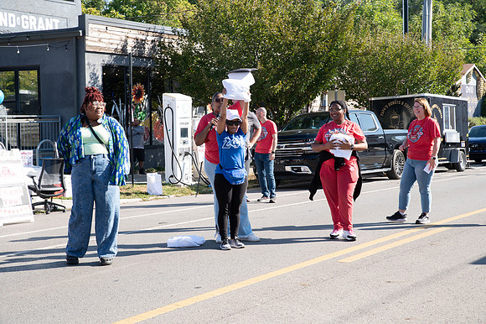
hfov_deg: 32.4
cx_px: 243
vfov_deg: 21.9
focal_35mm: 62
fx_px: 836
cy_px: 162
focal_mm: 62
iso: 320
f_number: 9
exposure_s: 1/160
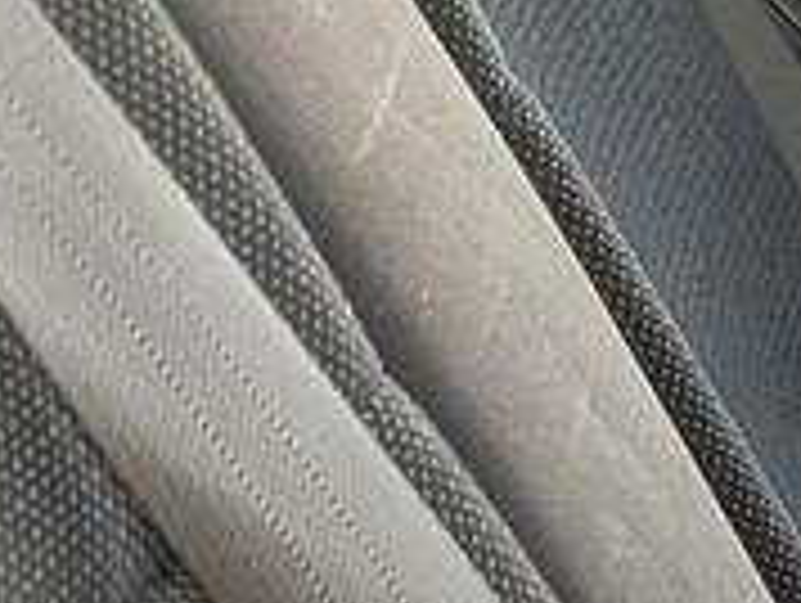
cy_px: 1035
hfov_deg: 10.2
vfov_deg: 8.4
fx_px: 3985
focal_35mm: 172
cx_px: 1798
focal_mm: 6.81
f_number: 1.85
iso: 40
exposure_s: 1/116
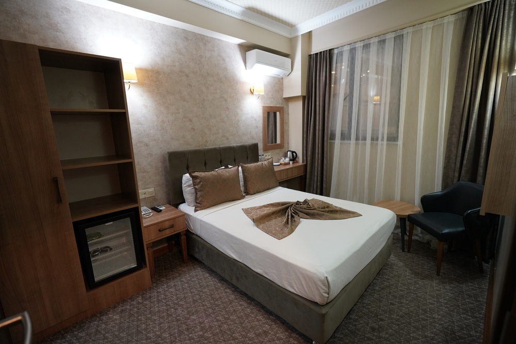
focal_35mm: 16
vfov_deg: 73.8
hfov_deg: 96.7
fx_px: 229
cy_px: 172
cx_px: 258
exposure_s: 1/160
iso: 2500
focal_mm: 16
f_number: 2.8
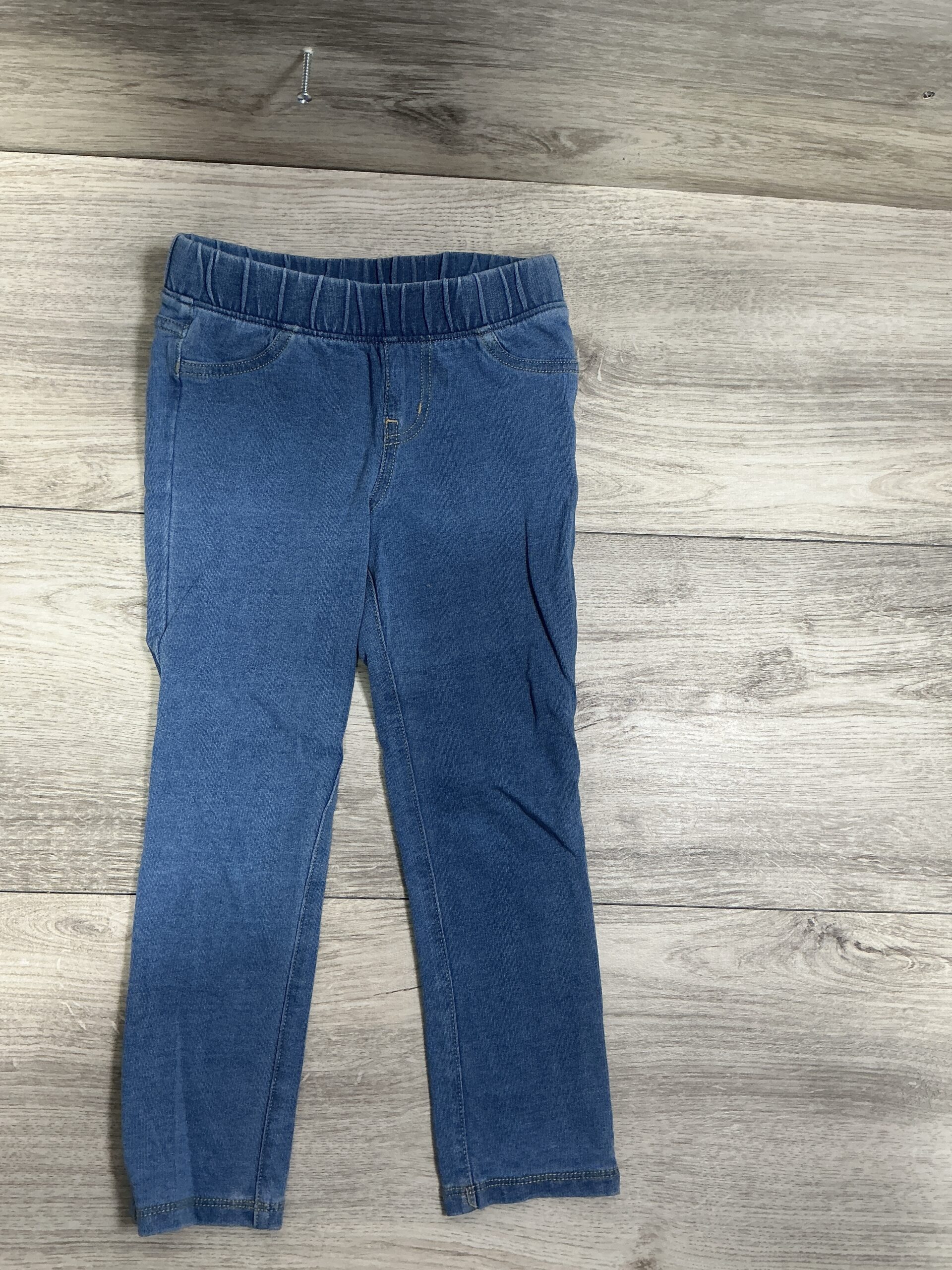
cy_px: 635
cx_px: 476
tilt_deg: -83.6
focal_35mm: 29
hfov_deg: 48.2
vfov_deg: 61.7
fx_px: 1063
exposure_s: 1/60
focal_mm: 3
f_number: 1.8
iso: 64
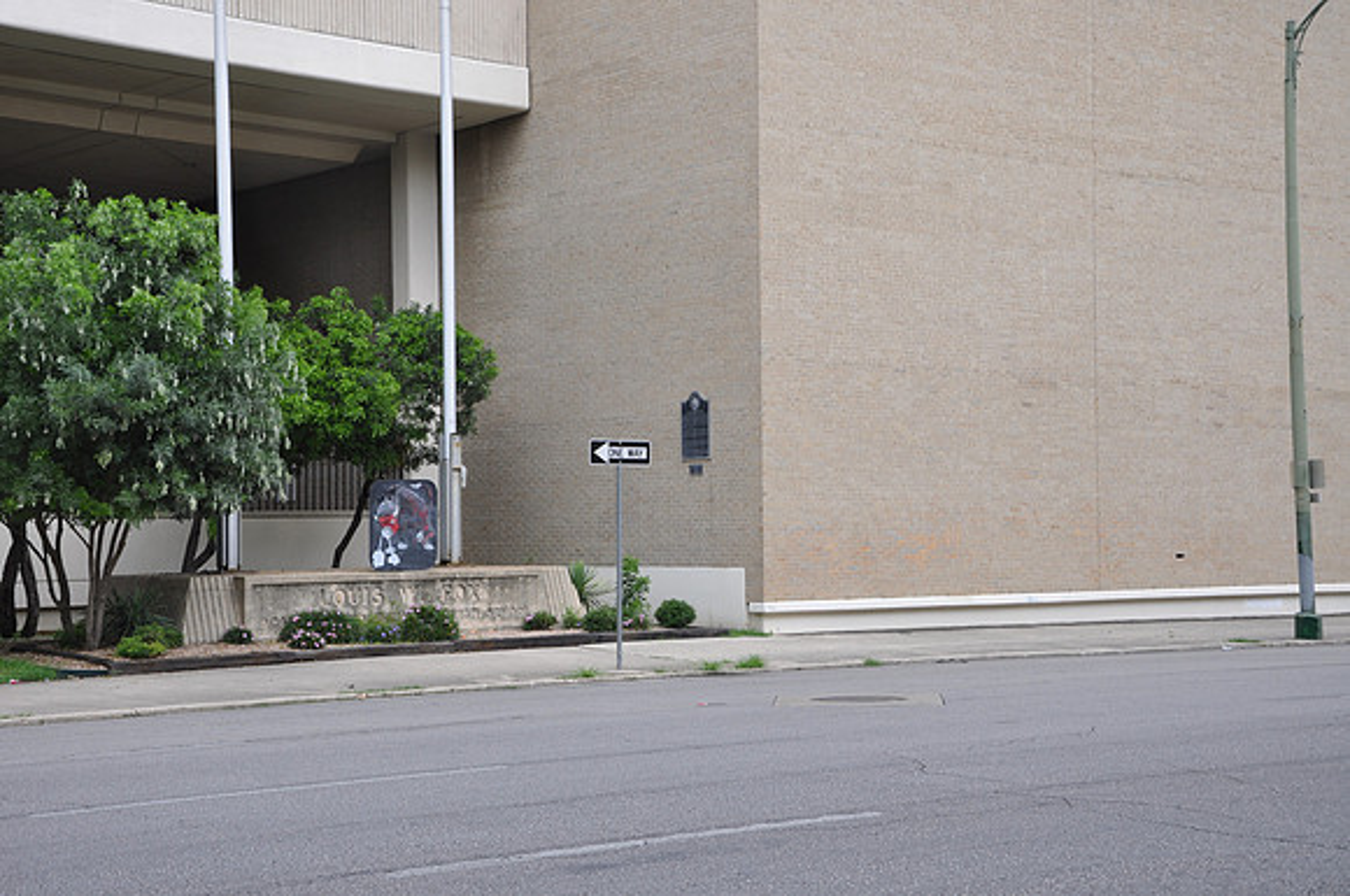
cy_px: 448
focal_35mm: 60
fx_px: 2247
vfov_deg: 22.6
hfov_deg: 33.4
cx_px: 675
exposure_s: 1/60
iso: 200
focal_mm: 40
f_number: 8
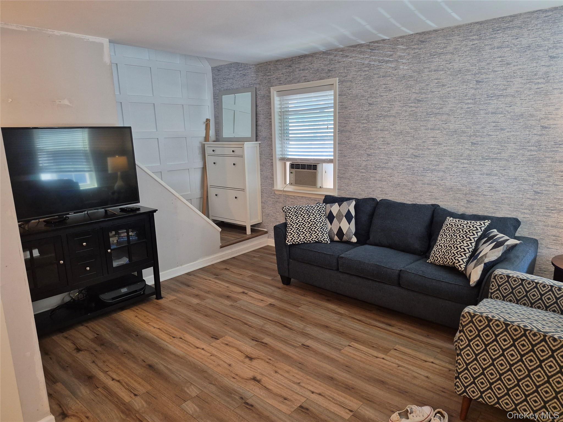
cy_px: 211
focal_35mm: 23
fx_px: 374
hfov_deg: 73.9
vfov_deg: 58.9
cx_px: 282
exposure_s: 1/120
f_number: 1.8
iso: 500
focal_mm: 5.4
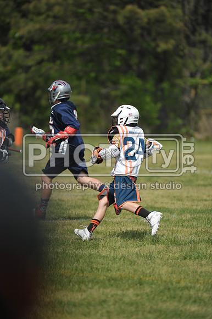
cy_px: 160
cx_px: 106
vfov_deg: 6.2
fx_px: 2918
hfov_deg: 4.2
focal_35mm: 330
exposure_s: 1/5000
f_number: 4
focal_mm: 330
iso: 640
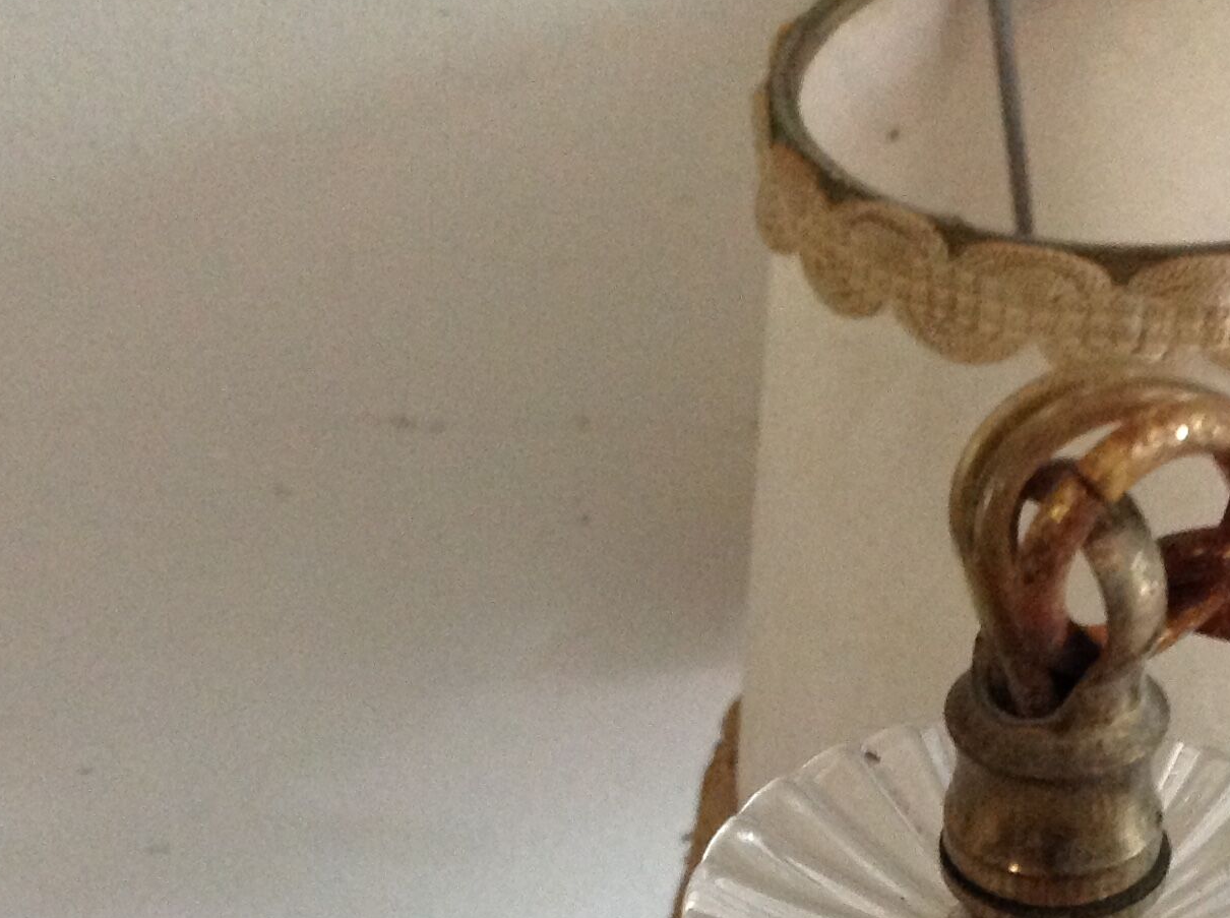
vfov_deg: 19.1
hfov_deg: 25.9
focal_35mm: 75
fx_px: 2660
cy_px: 872
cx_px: 787
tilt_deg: -46.9
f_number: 2.4
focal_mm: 4.28
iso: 400
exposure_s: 1/15
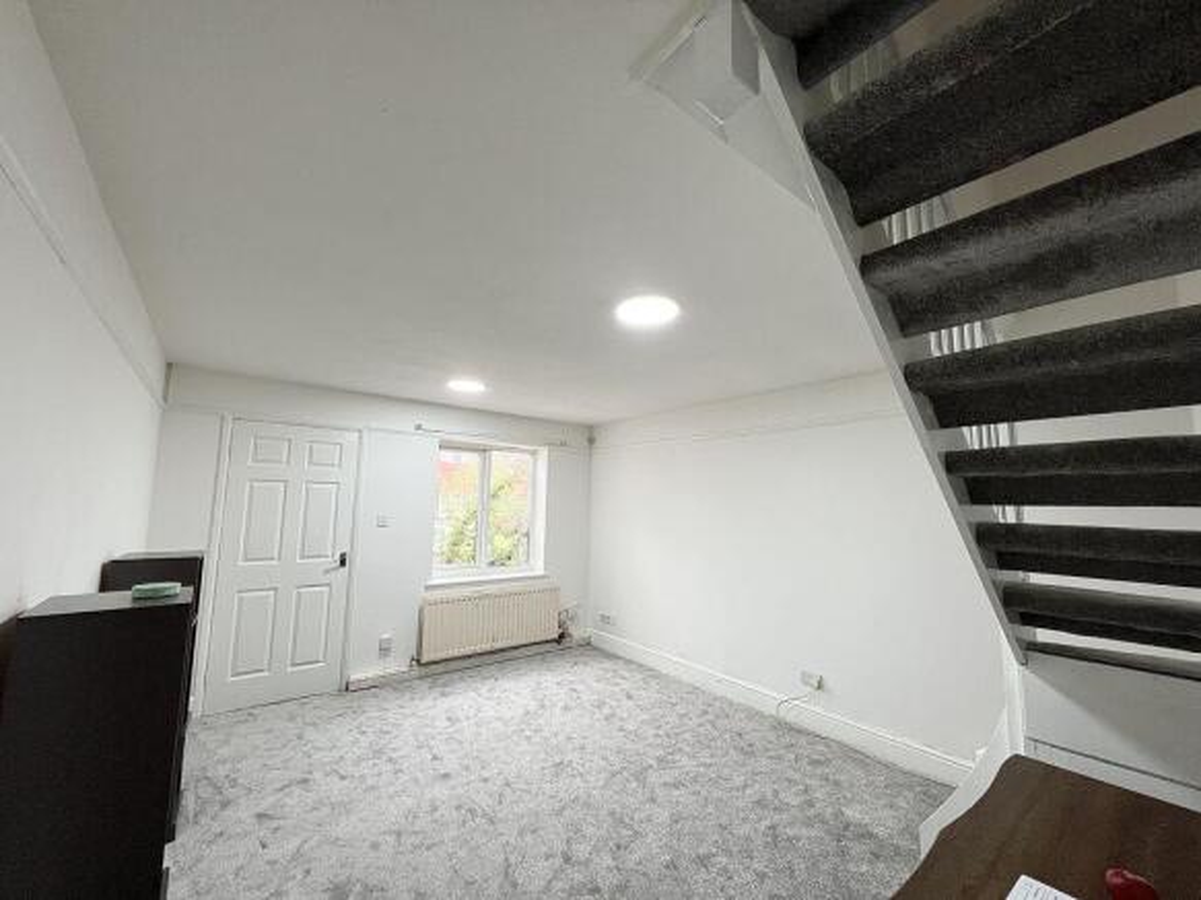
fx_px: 451
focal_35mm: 13
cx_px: 600
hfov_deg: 106.2
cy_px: 450
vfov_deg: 89.9
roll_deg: -0.7
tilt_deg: +6.6
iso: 100
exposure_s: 1/100
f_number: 1.8
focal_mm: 1.57
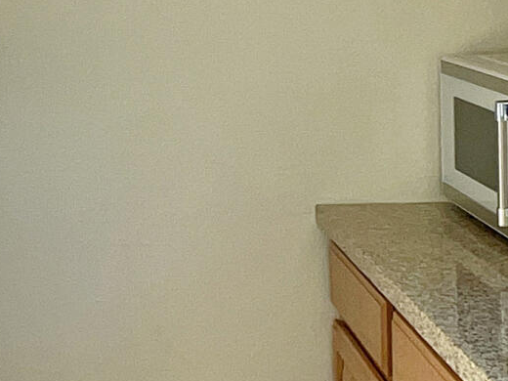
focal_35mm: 75
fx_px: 1101
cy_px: 119
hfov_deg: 24.7
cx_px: -11
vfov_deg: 19.6
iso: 32
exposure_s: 1/90
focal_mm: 1.57
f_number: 1.8
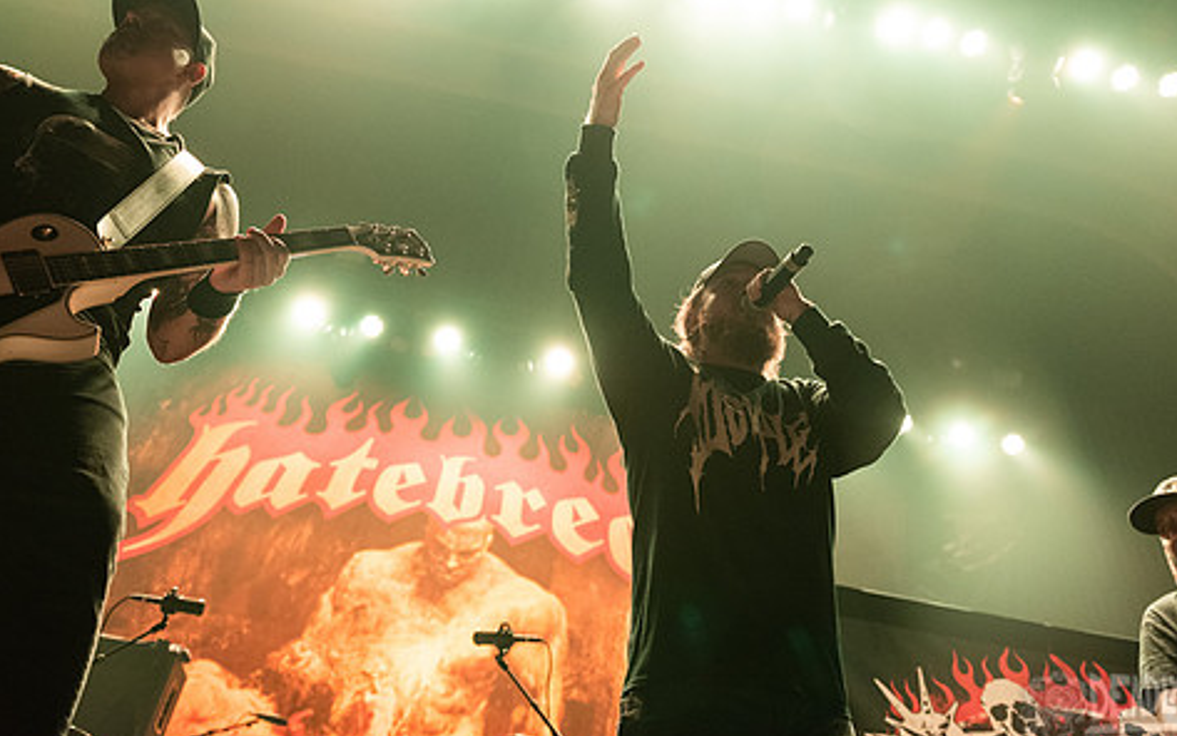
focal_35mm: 30
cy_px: 280
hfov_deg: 62.9
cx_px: 595
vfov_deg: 41.6
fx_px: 963
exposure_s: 1/200
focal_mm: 24
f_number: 3.2
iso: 2500
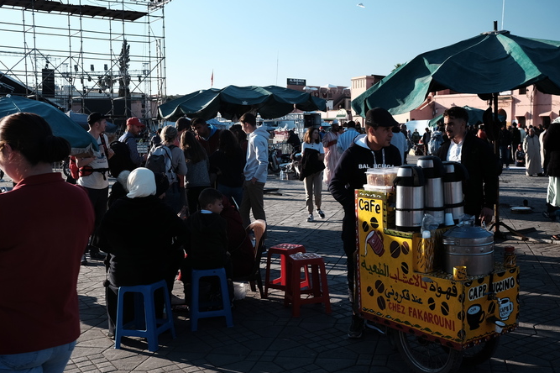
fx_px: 653
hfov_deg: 46.2
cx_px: 333
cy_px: 189
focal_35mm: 42
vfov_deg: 31.9
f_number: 5.6
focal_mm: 23
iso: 200
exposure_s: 1/150
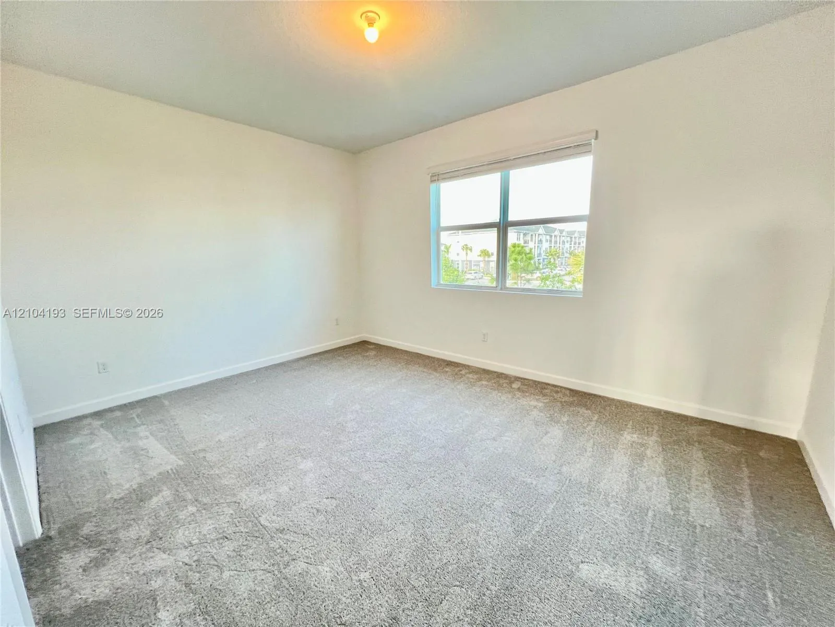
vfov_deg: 89.9
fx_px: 314
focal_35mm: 13
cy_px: 314
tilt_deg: -11.1
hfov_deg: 106.2
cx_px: 418
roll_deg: +0.9
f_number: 1.8
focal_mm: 1.57
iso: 250
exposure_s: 1/60
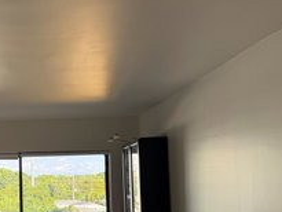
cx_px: 13
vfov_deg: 28.5
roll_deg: +0.9
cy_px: 172
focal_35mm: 50
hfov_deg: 35.3
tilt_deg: +1.8
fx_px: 408
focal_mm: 6.76
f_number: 1.78
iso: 80
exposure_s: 1/224
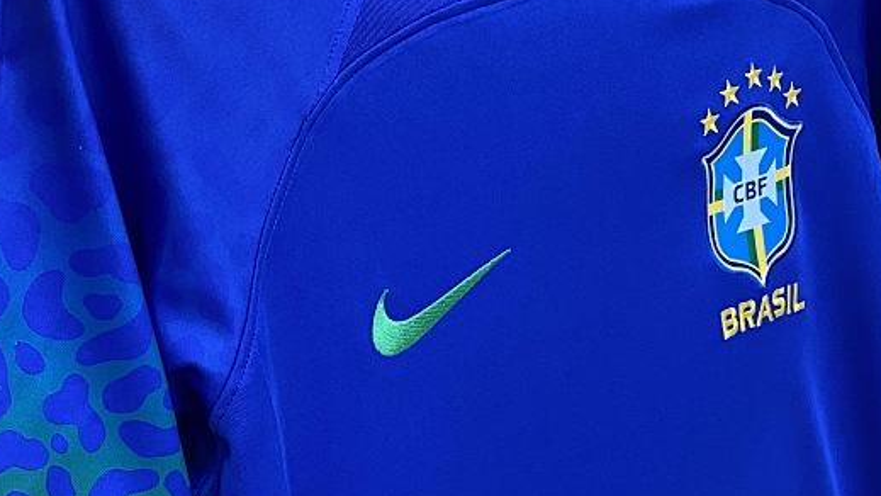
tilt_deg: -14.2
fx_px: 1378
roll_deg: +9.8
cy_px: 374
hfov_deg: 35.4
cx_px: 445
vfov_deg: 20.2
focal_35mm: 59
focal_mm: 4.25
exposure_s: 1/50
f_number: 1.8
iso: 250
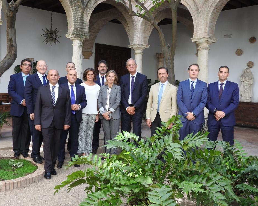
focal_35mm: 37
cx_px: 119
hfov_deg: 49.0
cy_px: 104
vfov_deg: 40.1
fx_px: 283
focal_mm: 6.3
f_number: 3.8
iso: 110
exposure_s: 1/30
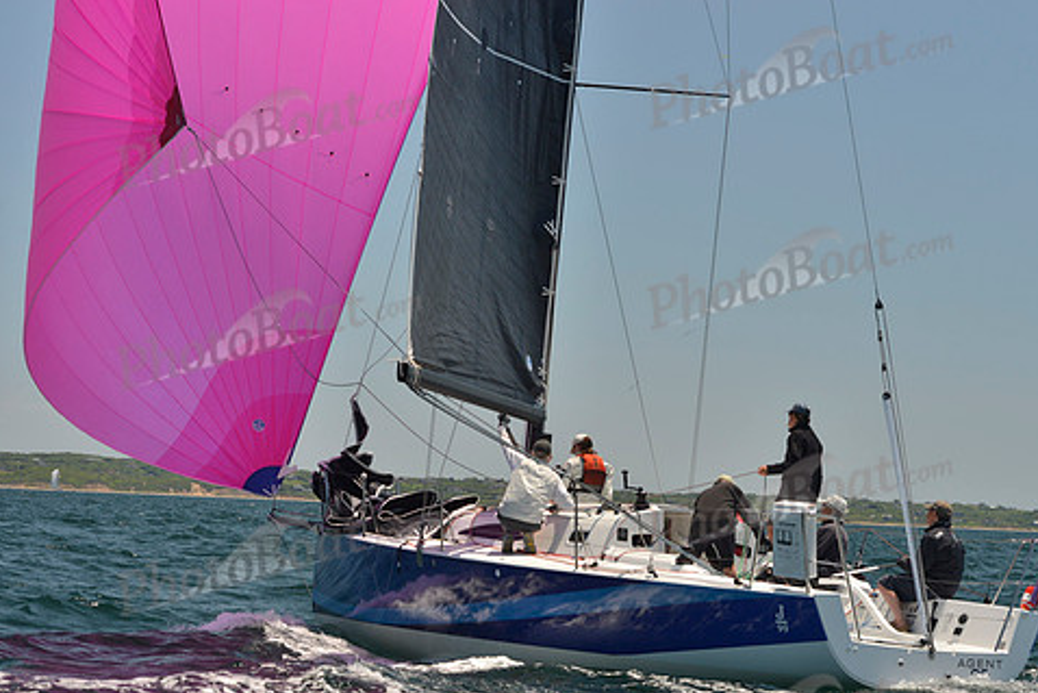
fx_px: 2451
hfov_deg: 23.9
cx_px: 536
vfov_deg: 16.1
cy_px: 416
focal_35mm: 85
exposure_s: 1/800
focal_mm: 70
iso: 400
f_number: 8
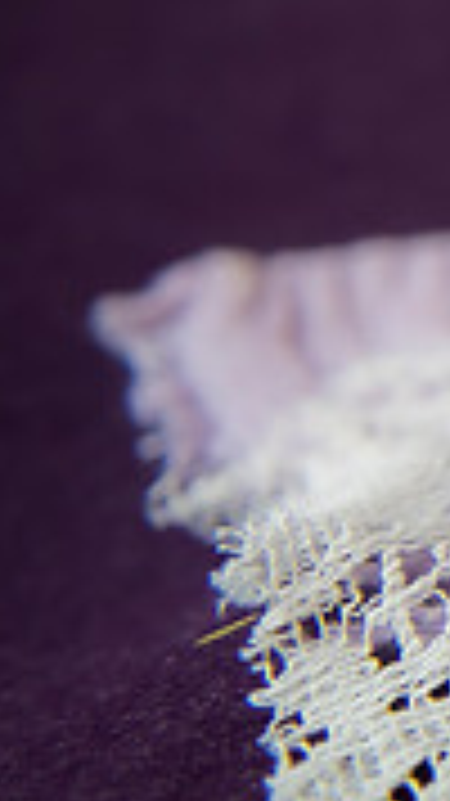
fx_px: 2102
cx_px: 1256
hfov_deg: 9.9
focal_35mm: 99
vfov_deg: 21.3
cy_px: 142
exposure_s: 1/125
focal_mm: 29
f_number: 2.8
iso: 800
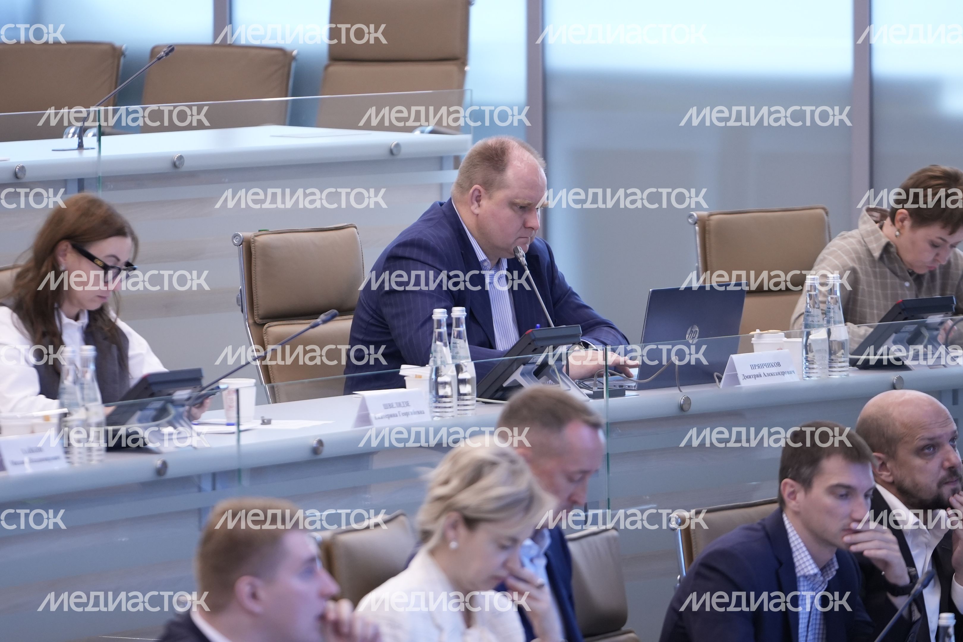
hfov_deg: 6.9
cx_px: 482
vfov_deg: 4.6
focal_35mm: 300
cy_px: 321
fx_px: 8024
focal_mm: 200
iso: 1250
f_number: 2.8
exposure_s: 1/160
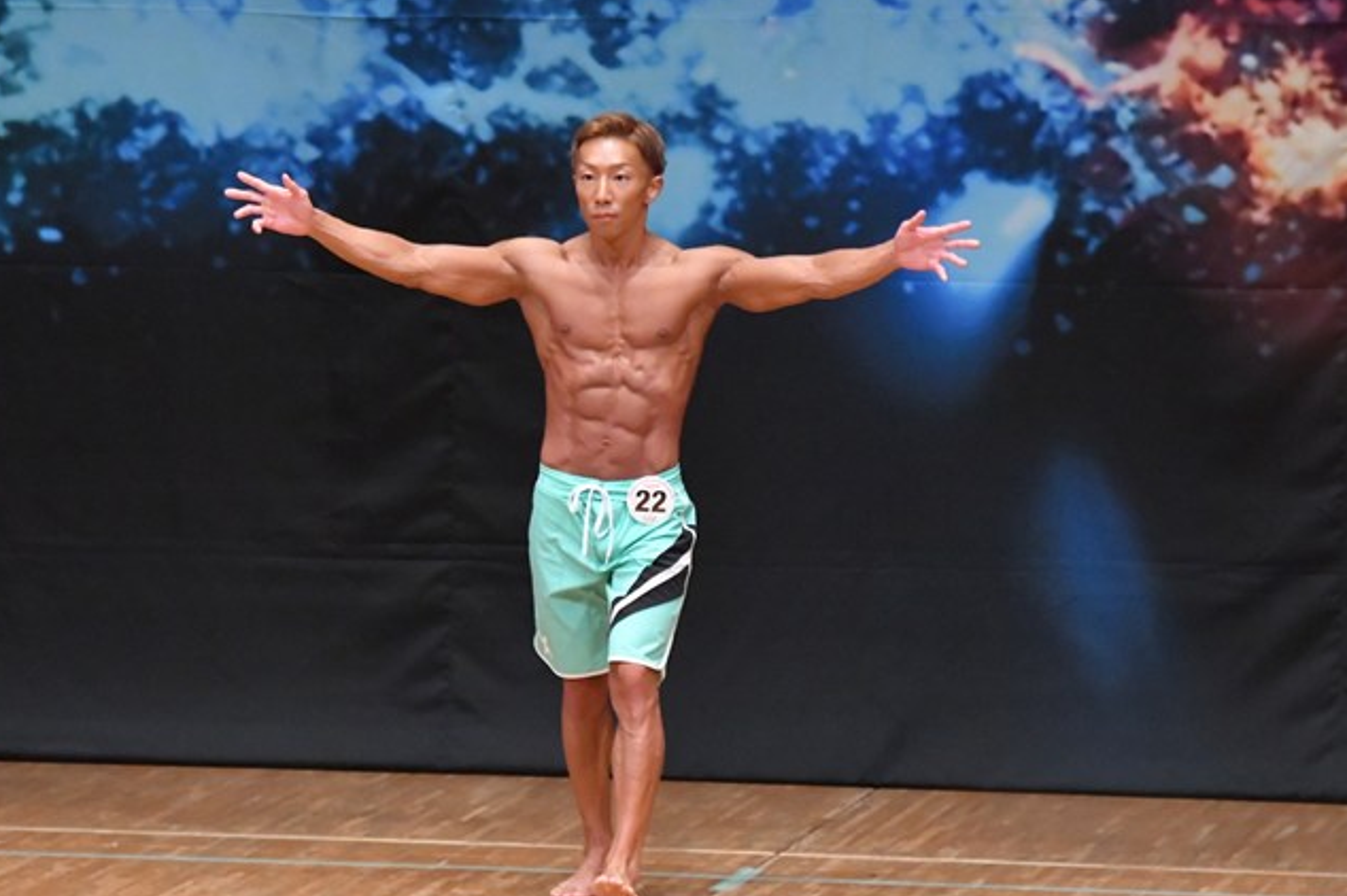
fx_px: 12341
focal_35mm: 330
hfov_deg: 6.2
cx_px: 558
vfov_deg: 4.2
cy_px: 531
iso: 8000
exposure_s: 1/400
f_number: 5.6
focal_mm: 180
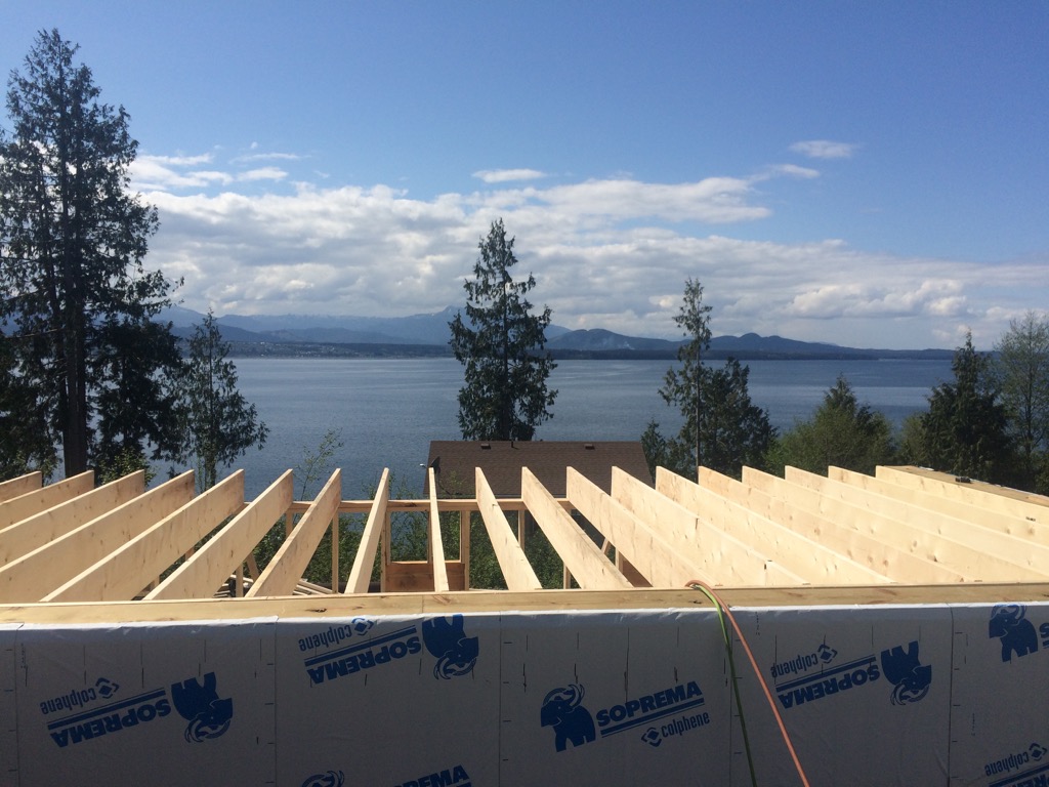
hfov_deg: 61.7
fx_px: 879
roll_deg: +0.1
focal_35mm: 29
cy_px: 394
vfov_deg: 48.2
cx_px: 524
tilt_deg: -3.2
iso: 32
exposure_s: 1/3731
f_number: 2.2
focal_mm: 4.15
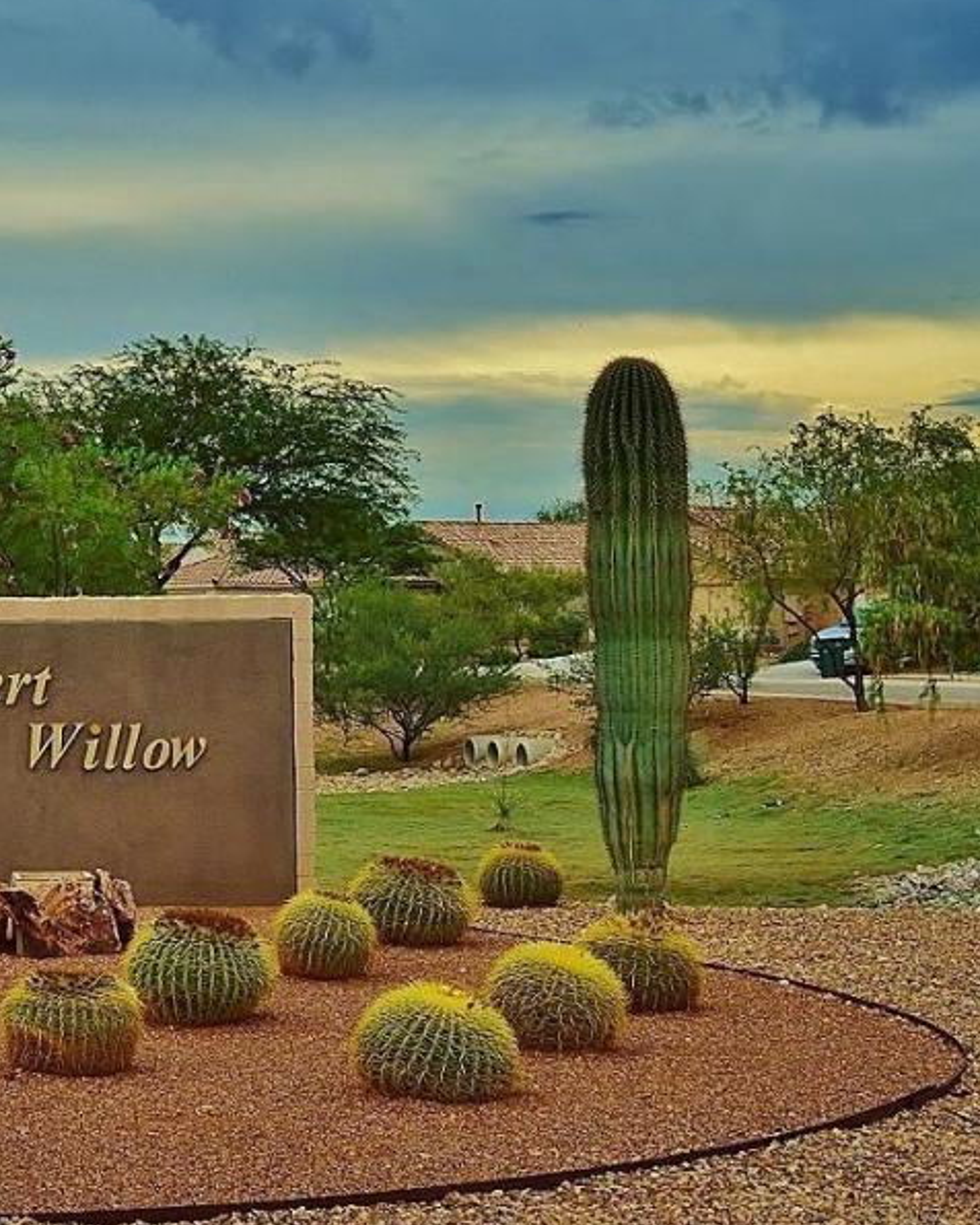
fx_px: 2574
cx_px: -100
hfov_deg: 20.5
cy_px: 513
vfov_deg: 26.7
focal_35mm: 71
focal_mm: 26
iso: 400
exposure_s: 1/400
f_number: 11
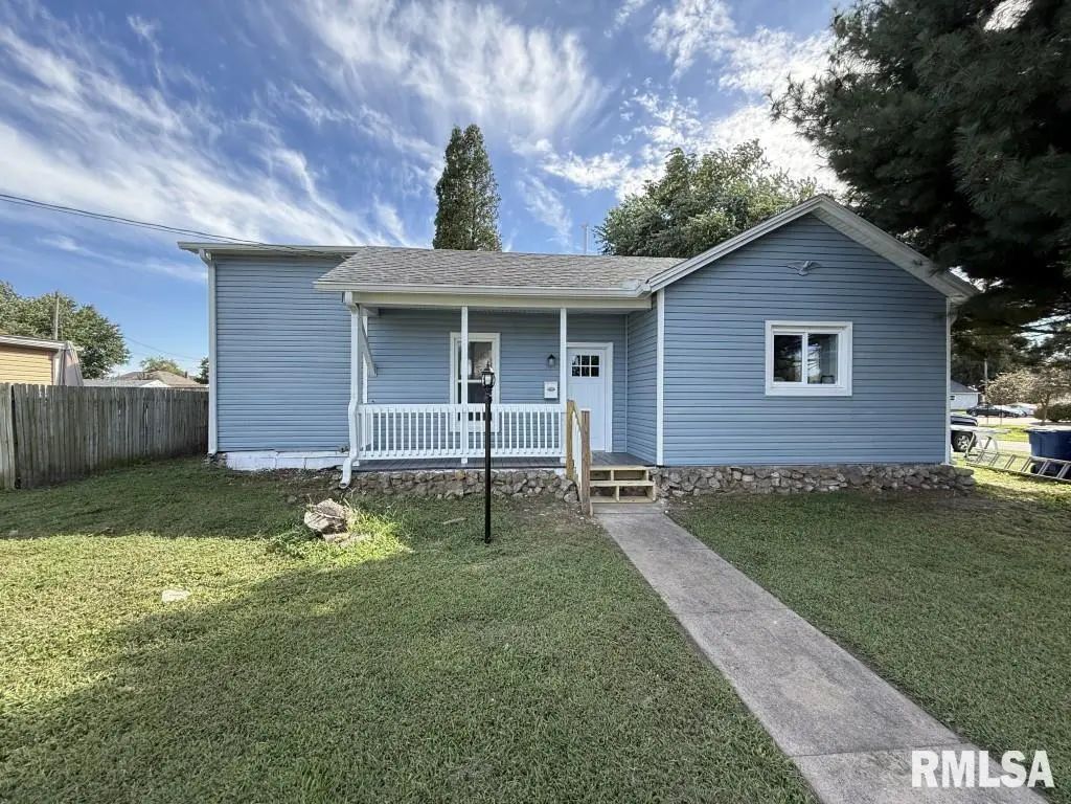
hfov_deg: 102.1
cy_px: 402
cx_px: 536
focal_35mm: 14
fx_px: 433
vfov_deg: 85.7
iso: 64
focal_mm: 2.22
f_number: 2.2
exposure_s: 1/498
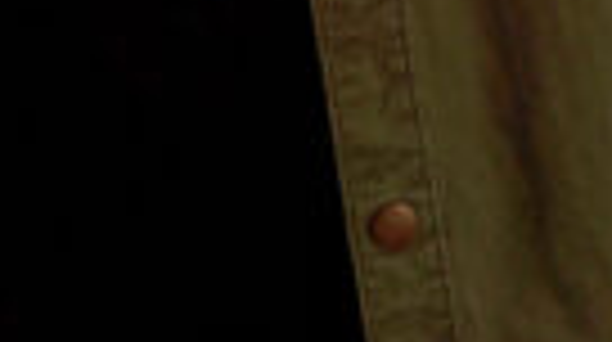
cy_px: -1620
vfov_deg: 3.2
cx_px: 7
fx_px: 5638
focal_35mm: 348
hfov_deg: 6.2
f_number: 4
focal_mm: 44
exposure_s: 1/250
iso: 400
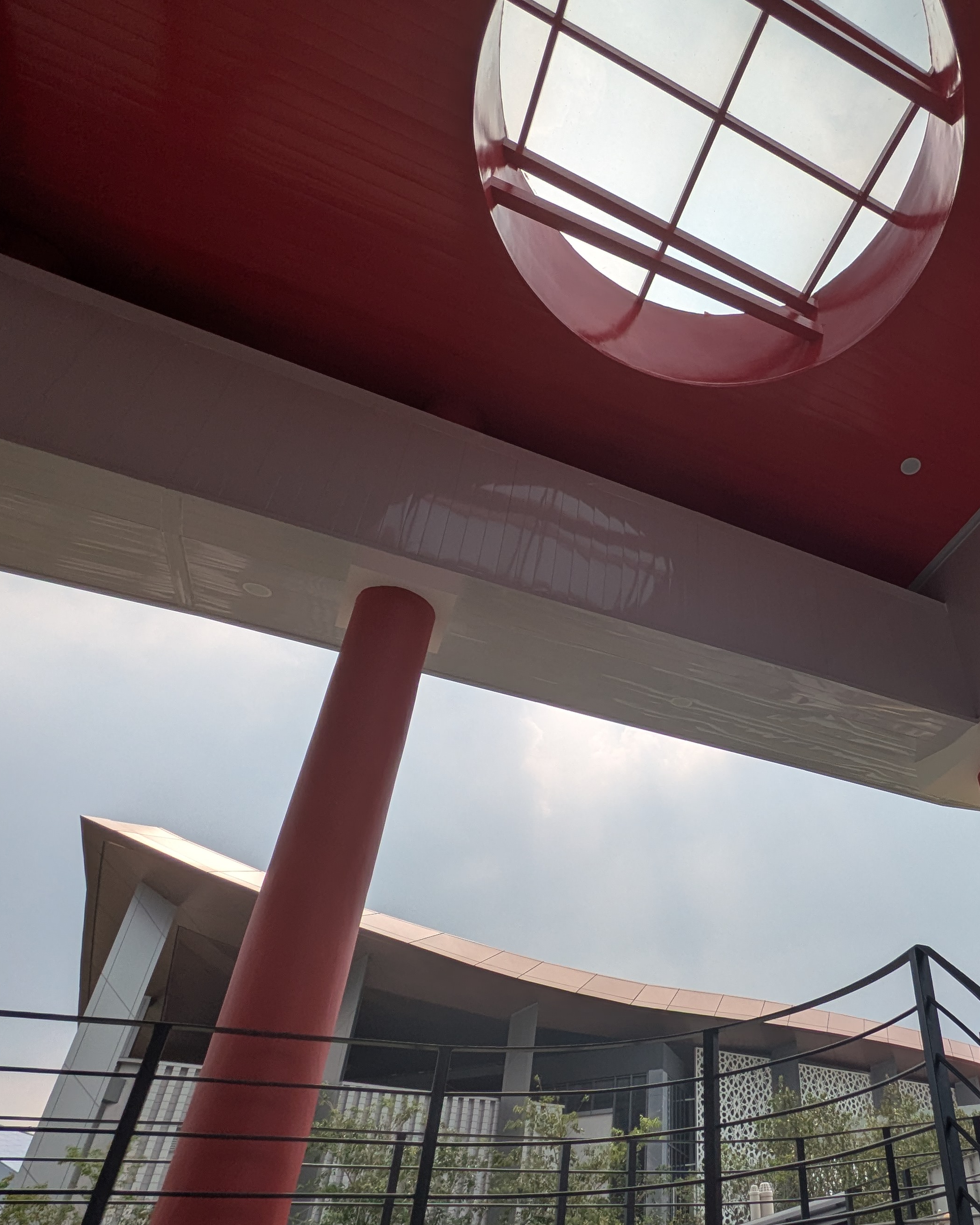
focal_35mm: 24
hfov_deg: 55.4
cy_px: 644
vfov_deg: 70.2
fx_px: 870
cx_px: 756
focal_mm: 1.83
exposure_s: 1/2532
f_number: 2.2
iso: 48
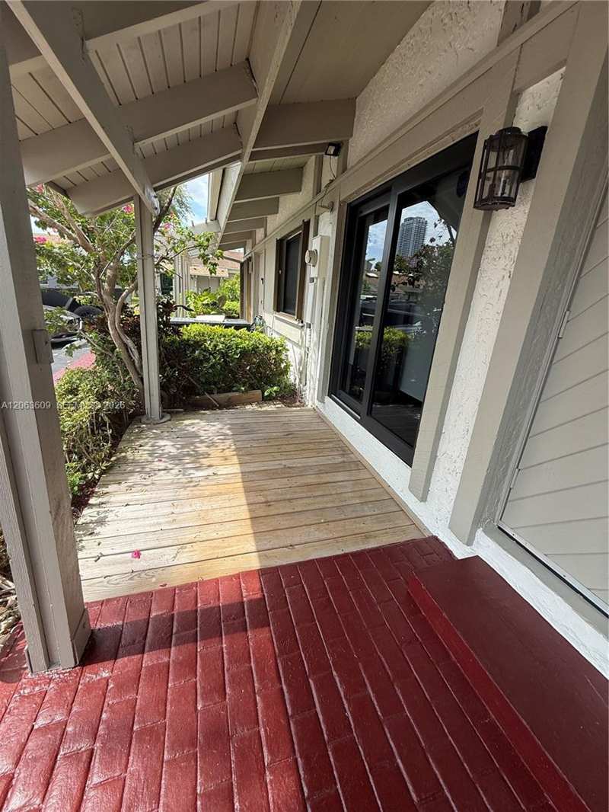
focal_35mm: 14
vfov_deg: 102.1
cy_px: 406
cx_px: 304
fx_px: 328
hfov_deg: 85.7
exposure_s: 1/455
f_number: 2.2
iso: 50
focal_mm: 2.22
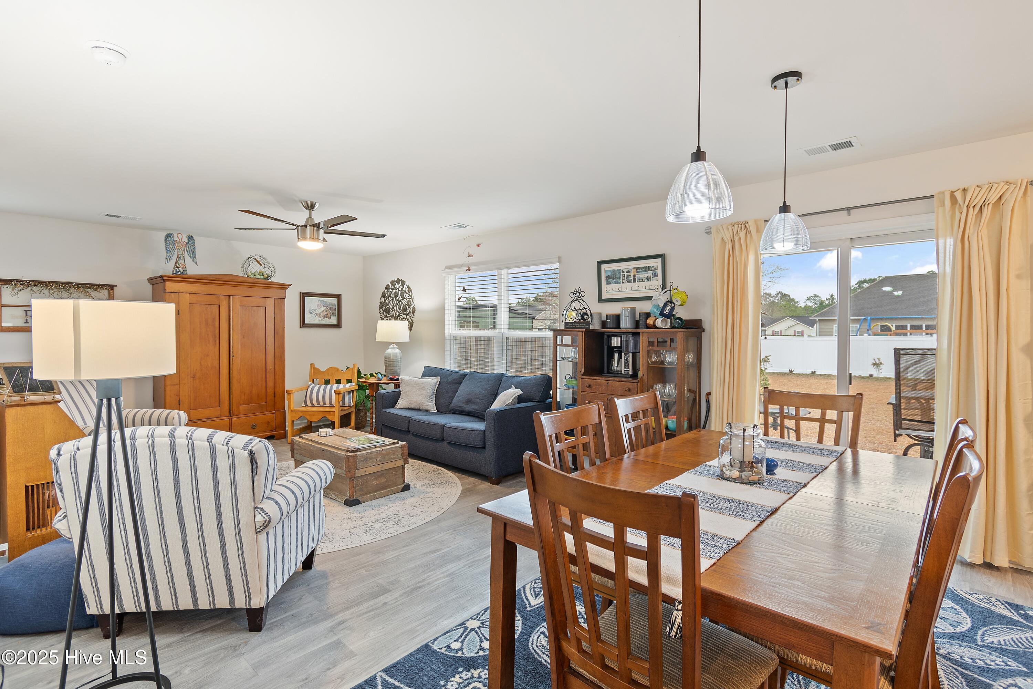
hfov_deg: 93.3
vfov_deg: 70.4
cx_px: 516
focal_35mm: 17
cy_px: 344
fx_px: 488
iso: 100
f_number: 4.8
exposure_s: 1/2
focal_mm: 11.5
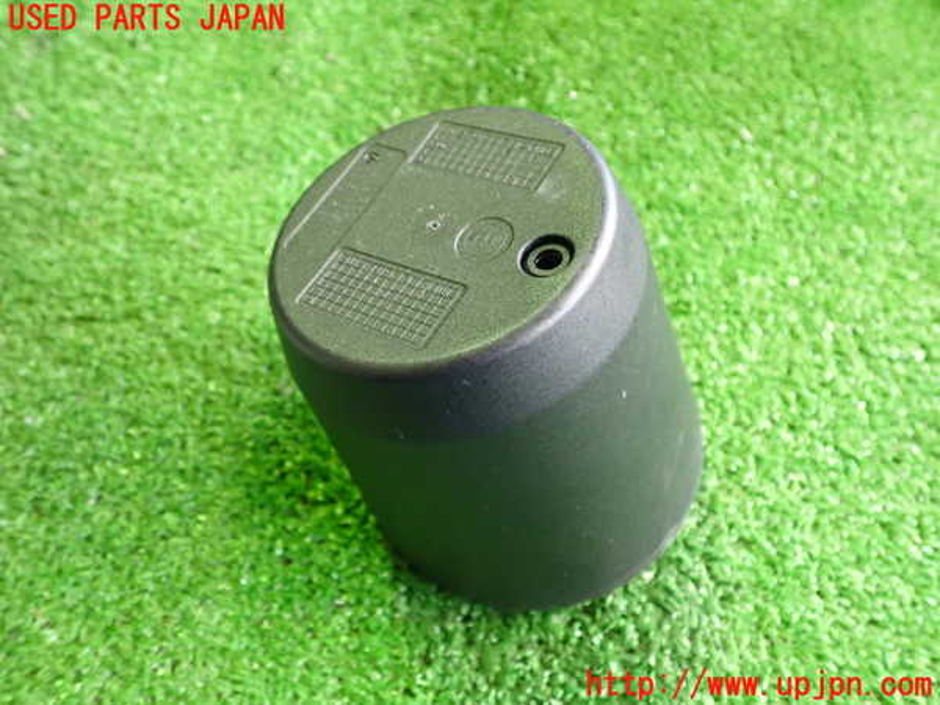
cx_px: 470
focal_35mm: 30
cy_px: 352
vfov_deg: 46.8
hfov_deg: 60.0
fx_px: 815
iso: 500
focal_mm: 5.4
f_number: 2.3
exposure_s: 1/30
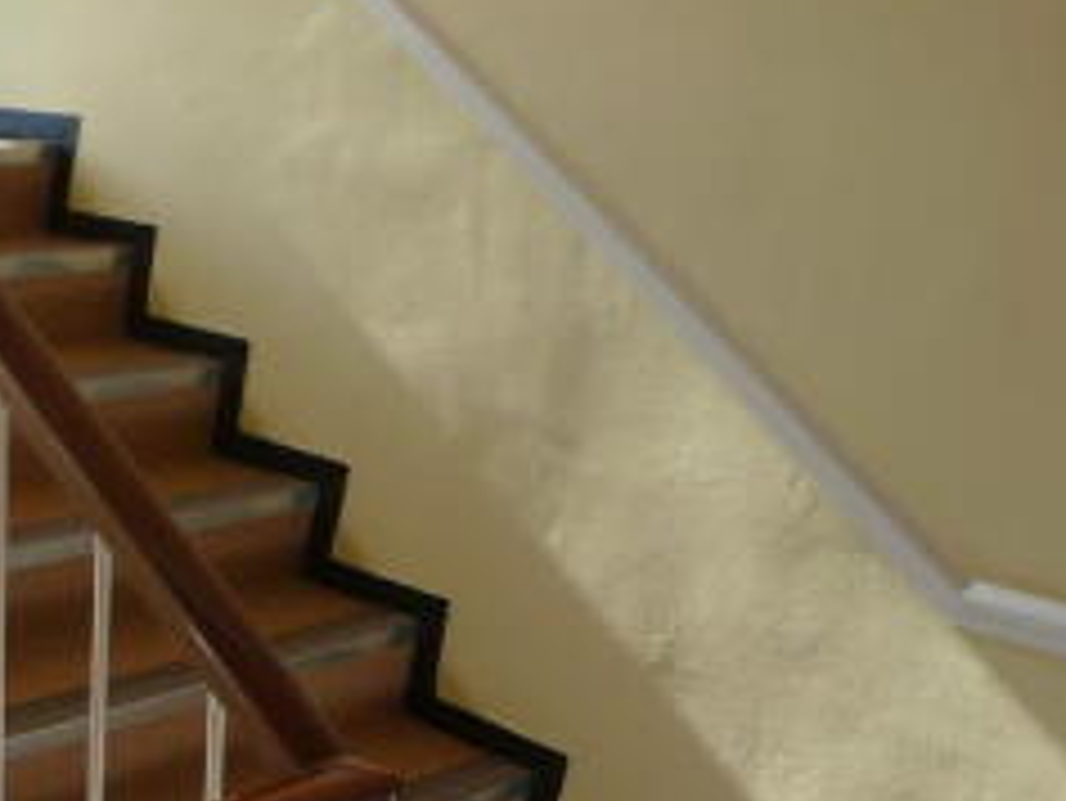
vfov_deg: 24.2
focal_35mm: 59
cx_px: 43
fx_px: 1818
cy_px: 709
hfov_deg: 30.7
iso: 100
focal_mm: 4.3
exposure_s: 1/160
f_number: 3.3
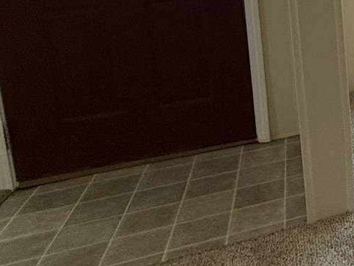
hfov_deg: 20.9
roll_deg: +0.2
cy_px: -39
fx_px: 593
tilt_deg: -8.0
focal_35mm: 58
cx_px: 656
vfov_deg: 23.4
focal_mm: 2.22
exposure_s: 1/120
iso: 125
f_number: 2.2
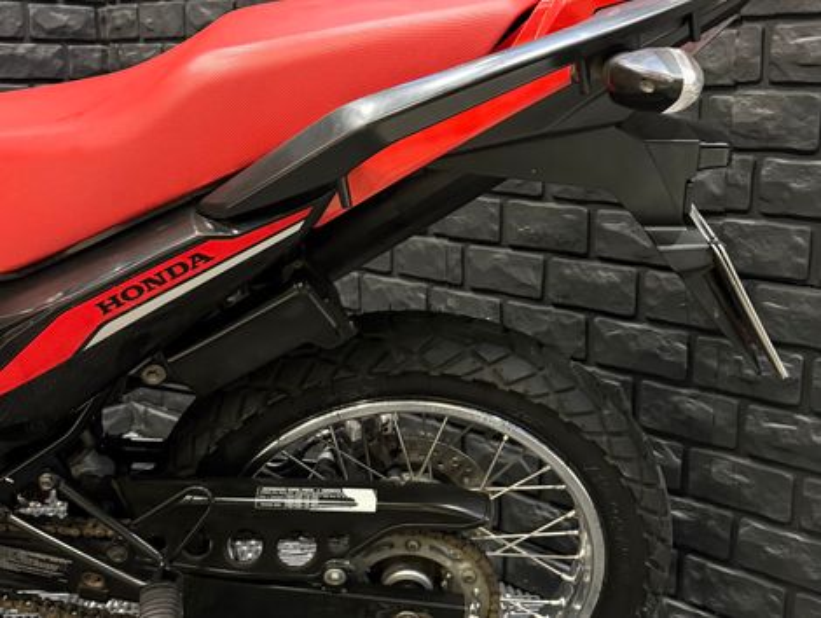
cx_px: 410
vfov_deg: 56.9
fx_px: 570
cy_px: 309
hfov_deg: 71.5
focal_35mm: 24
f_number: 1.78
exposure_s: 1/40
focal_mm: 6.76
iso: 640
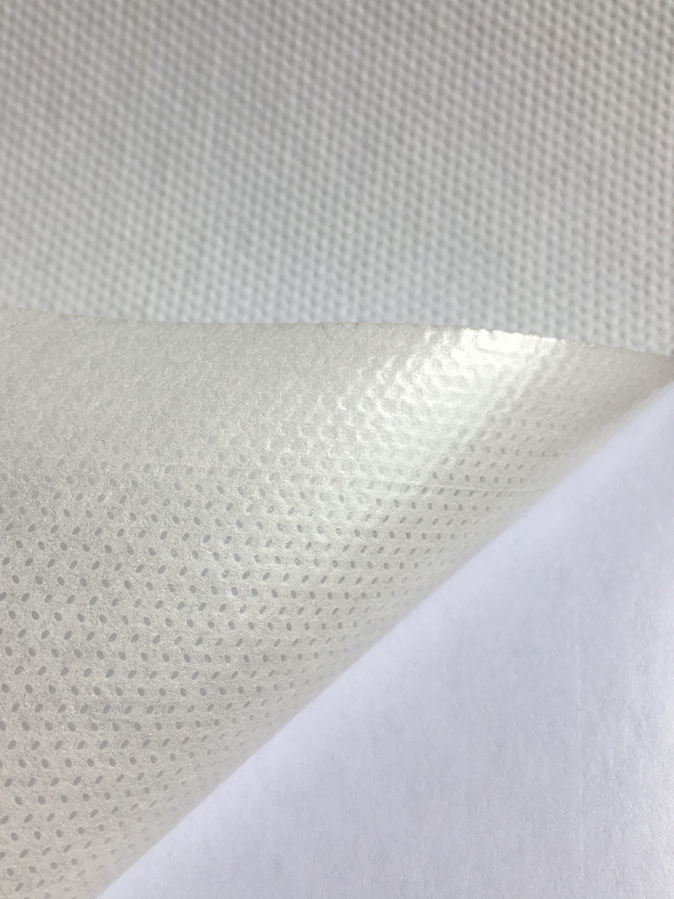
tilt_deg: -57.1
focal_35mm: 39
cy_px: 412
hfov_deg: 36.6
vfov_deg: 47.8
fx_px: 1012
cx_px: 246
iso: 25
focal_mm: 4.15
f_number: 2.2
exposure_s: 1/315
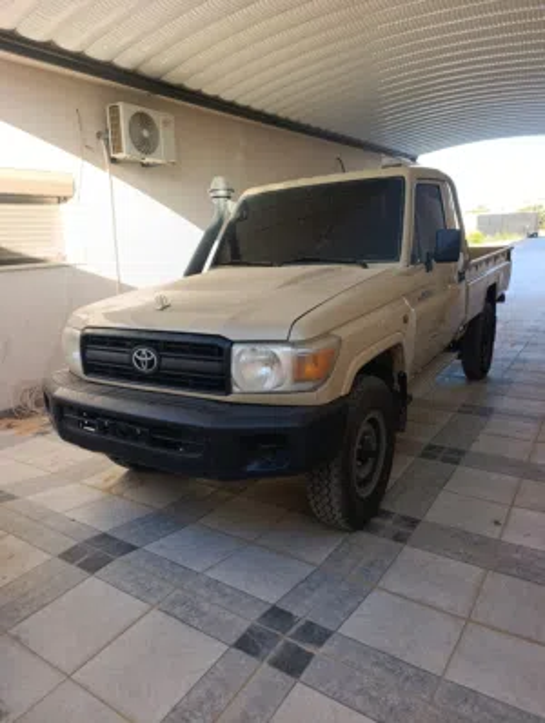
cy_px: 362
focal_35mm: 23
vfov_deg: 73.8
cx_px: 272
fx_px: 481
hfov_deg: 59.0
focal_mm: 6.11
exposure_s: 1/100
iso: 81
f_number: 1.65
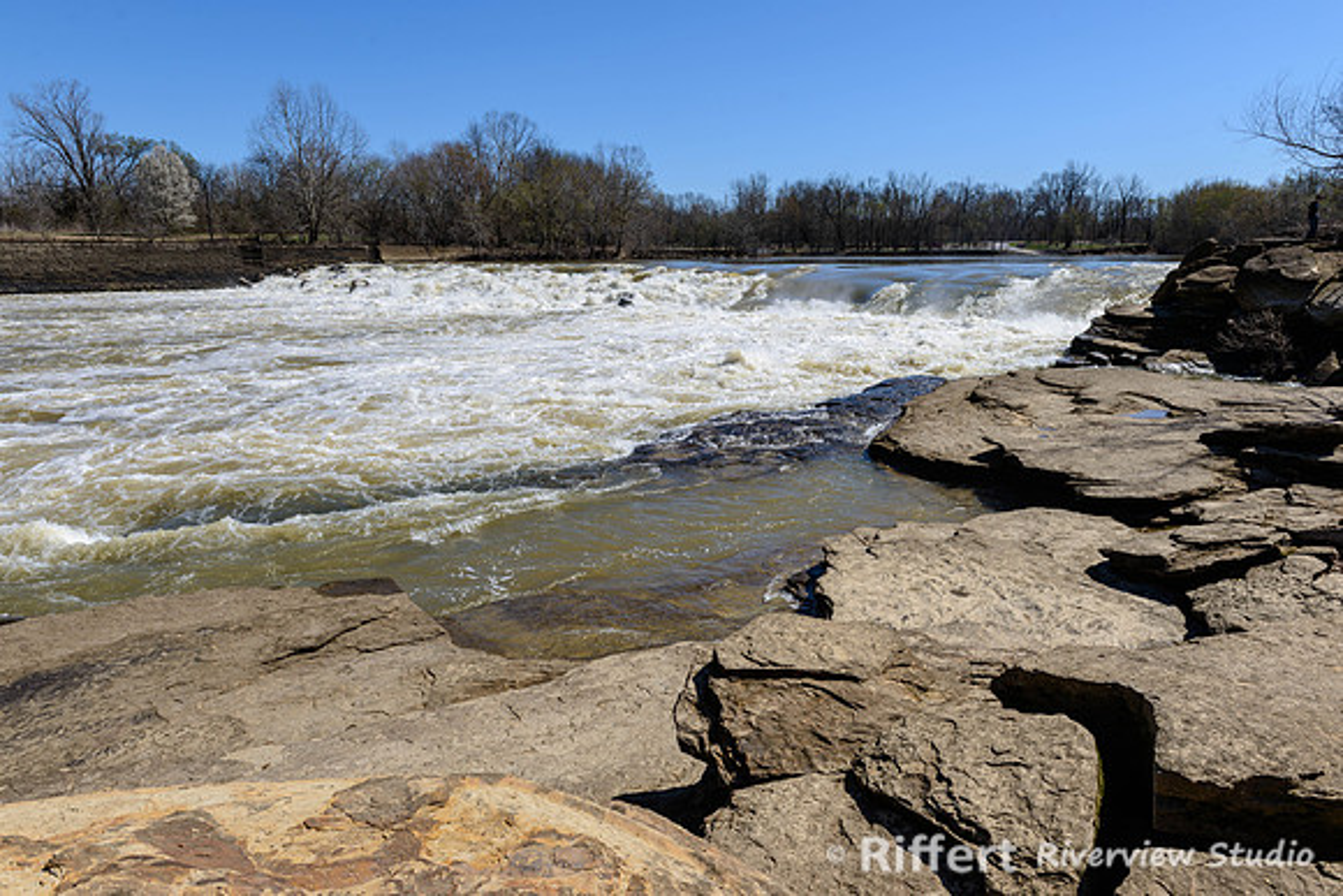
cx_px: 672
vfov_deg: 53.2
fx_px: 896
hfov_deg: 73.7
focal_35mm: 24
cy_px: 448
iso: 100
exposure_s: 1/400
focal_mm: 24
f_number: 9
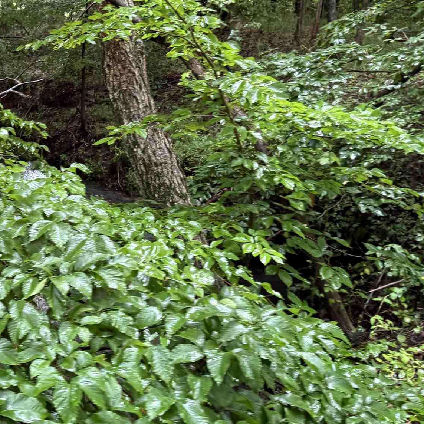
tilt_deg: -8.5
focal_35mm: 57
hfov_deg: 28.3
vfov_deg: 29.8
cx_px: 7
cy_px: 139
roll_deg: +9.6
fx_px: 790
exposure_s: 1/60
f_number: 1.78
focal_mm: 6.76
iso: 250
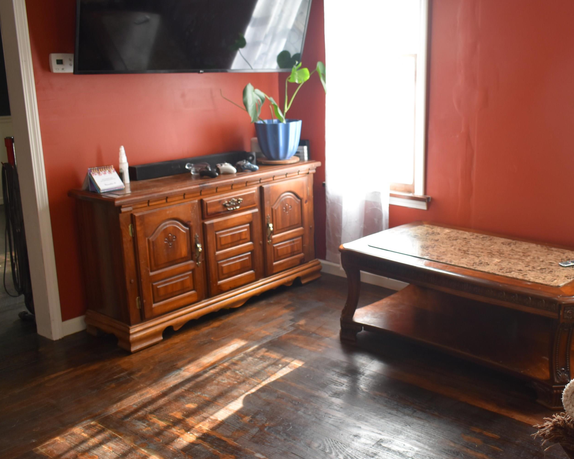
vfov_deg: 39.2
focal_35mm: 38
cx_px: 350
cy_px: 226
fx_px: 646
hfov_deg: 47.6
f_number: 4.5
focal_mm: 22
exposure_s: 1/80
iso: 400
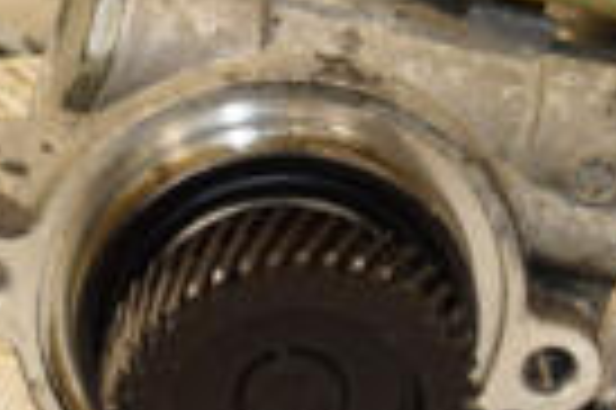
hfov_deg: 6.3
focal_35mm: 328
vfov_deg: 4.2
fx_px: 5606
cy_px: -59
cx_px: 234
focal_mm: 50
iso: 800
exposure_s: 1/200
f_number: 6.3
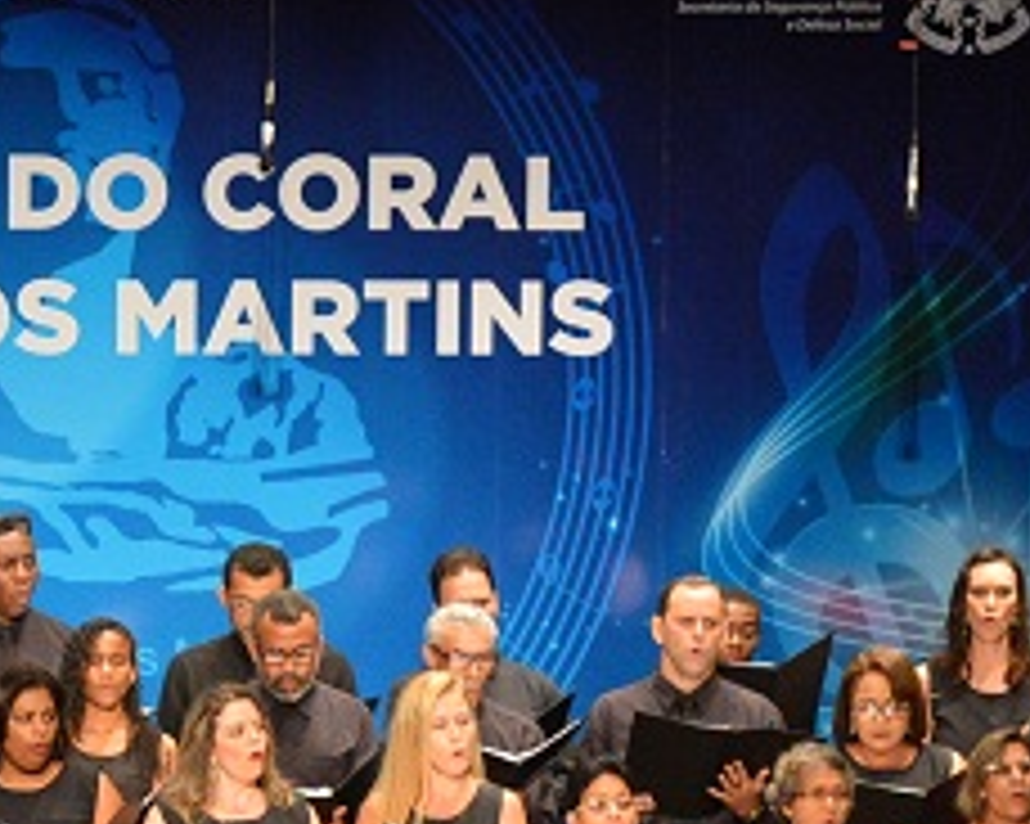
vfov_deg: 5.9
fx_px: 7862
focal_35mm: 258
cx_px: 130
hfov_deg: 7.5
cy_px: 1252
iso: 6400
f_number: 4
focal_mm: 70
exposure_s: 1/400
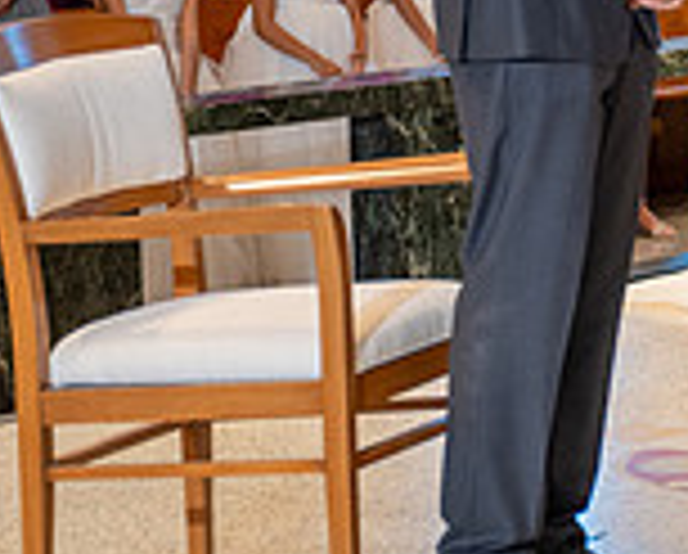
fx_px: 4713
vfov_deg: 6.7
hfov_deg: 8.1
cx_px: 1223
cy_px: 58
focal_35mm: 231
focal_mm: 60
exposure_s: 1/200
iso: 1000
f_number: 3.2
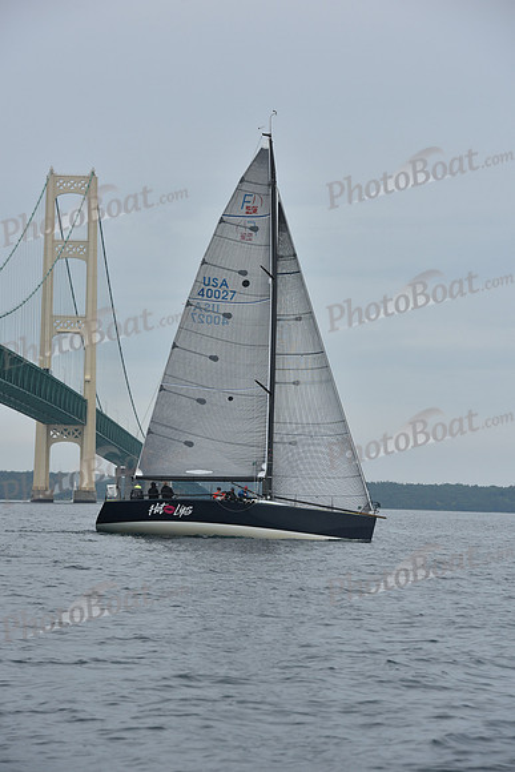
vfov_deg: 14.7
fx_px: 3002
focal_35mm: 140
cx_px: 258
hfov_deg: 9.8
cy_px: 386
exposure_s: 1/800
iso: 250
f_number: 8
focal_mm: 140
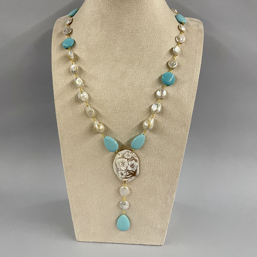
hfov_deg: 52.5
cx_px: 128
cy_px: 101
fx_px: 260
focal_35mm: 31
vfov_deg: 52.1
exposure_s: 1/50
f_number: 1.6
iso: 64
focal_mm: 4.2
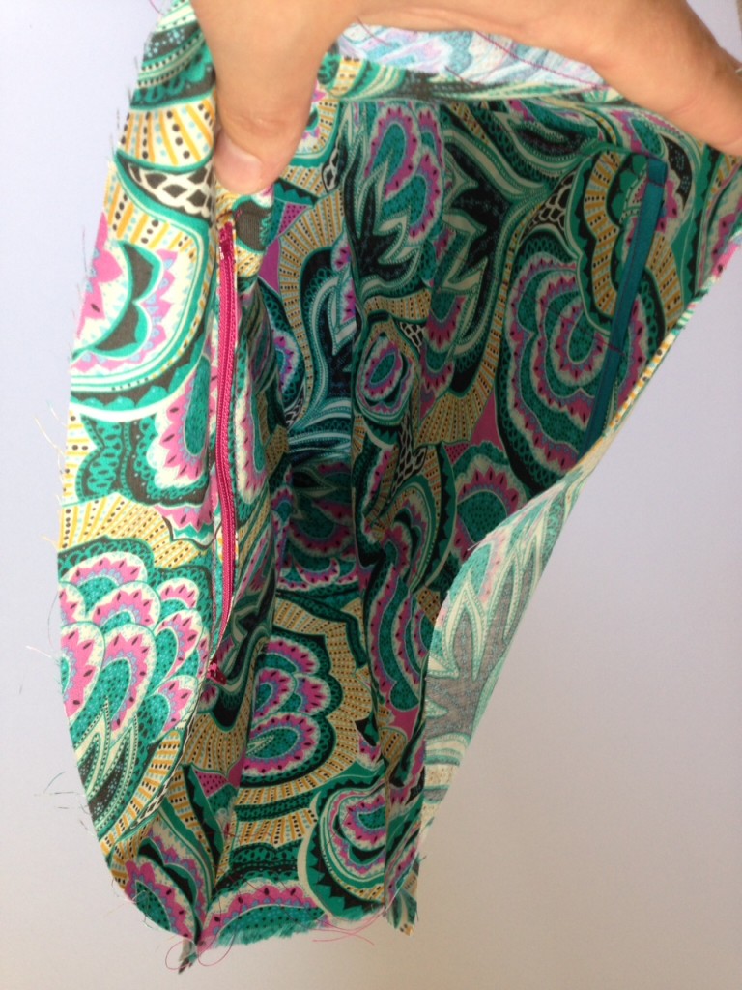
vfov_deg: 55.4
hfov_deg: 42.9
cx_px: 371
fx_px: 943
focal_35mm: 33
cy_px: 495
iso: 80
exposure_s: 1/20
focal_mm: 4.12
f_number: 2.4
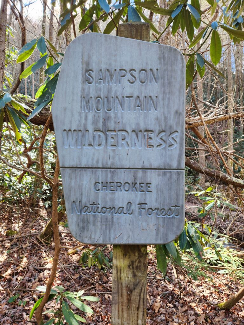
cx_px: 122
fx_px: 216
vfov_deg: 73.9
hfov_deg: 58.9
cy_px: 162
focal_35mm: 23
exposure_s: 1/120
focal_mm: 5.4
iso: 40
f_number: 1.8
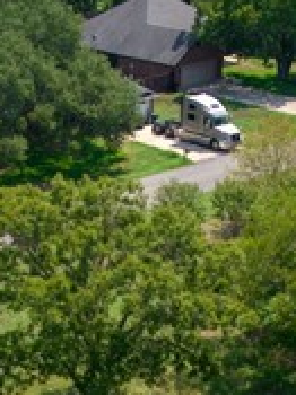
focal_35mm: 131
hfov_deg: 11.3
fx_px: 1495
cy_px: 489
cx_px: 197
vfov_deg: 14.5
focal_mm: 8.38
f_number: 2.8
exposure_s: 1/90
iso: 100
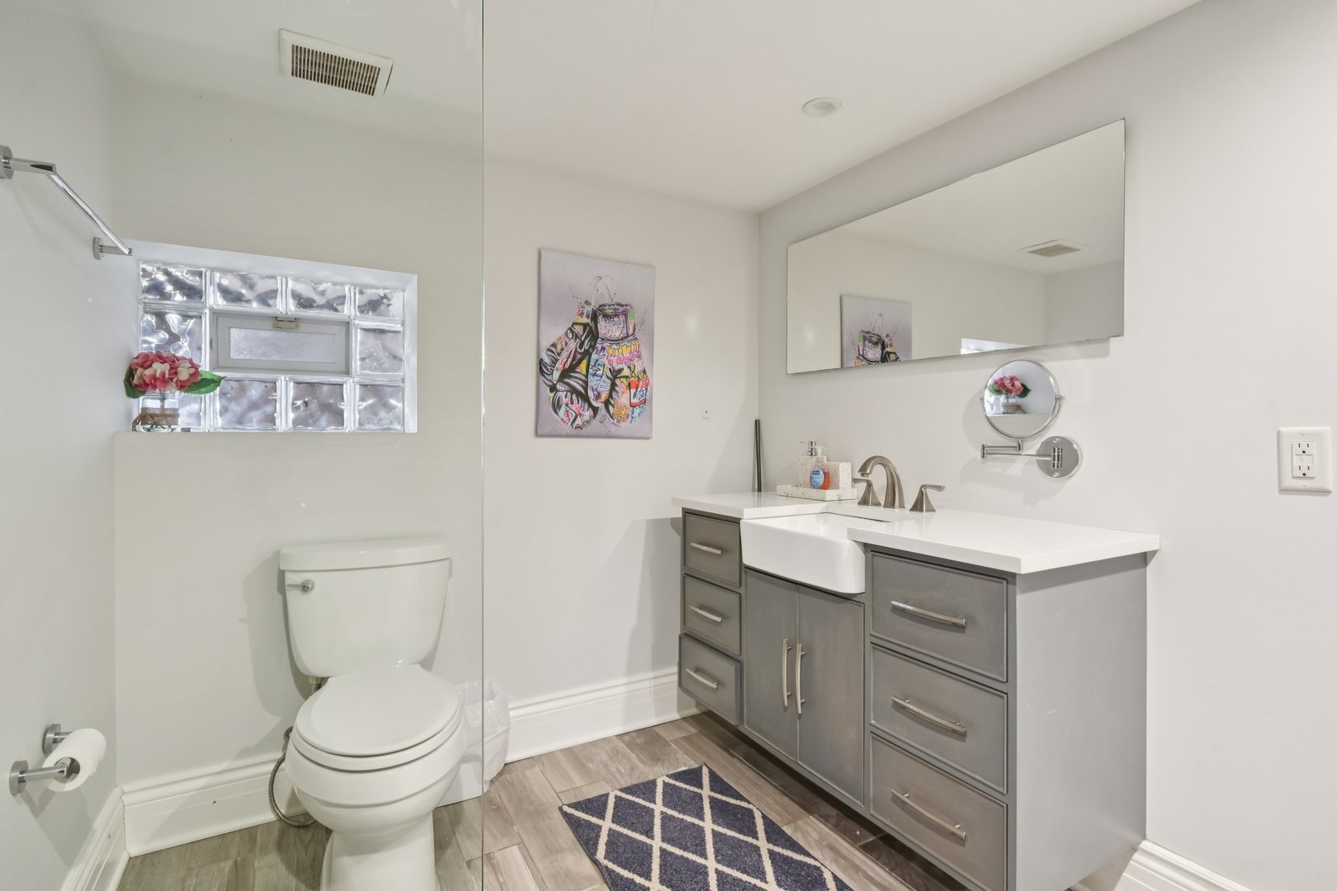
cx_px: 668
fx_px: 613
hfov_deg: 95.0
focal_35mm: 16
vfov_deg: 72.1
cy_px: 446
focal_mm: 11
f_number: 8
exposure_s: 1/1.25
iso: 500
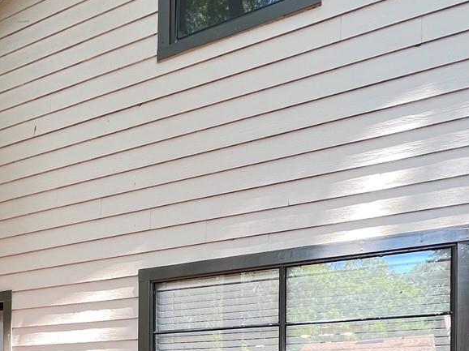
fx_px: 488
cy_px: 406
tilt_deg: -0.3
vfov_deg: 33.4
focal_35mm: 36
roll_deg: -0.6
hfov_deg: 49.3
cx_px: 116
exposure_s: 1/99
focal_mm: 1.57
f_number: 1.8
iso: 160
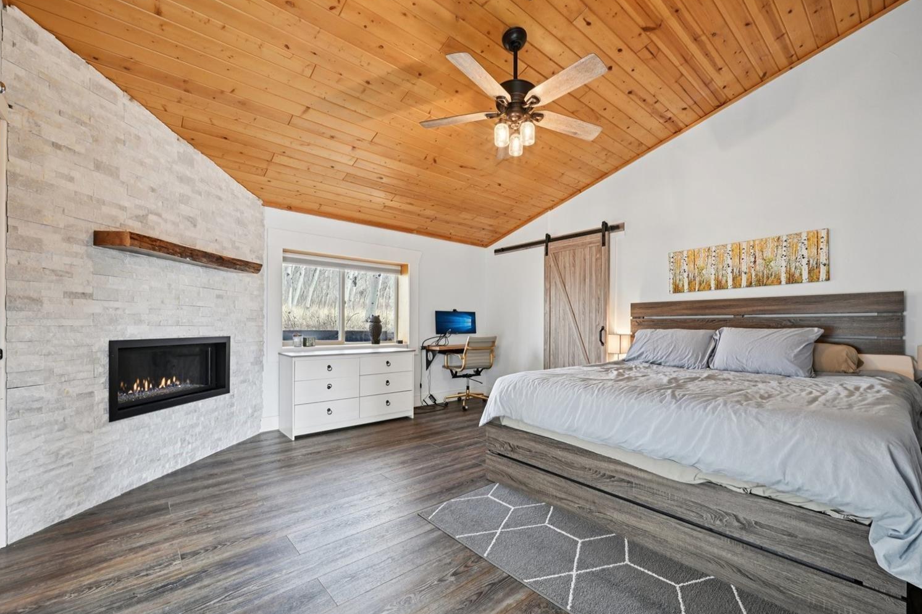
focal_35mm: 15
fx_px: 384
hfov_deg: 100.3
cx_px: 489
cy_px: 320
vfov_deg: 77.3
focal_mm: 14
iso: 400
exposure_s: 1/8
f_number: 13
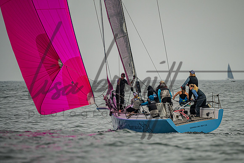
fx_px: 3456
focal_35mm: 510
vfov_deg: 2.7
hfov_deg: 4.0
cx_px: 154
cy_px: 100
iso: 280
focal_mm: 400
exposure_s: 1/4000
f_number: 5.6
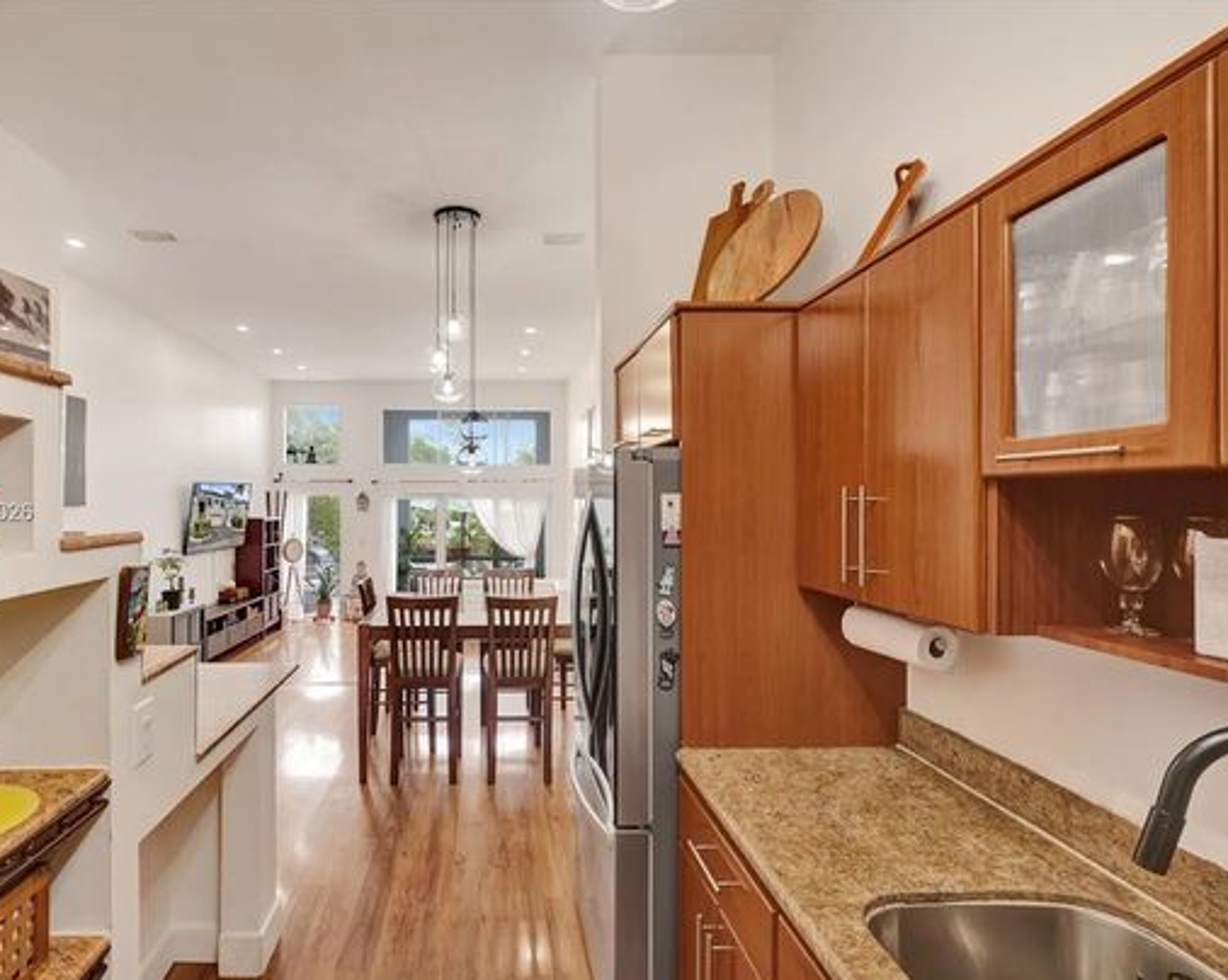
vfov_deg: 70.7
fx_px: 690
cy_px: 514
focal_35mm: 19
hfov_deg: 82.6
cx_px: 507
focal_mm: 16
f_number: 4
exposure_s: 1/100
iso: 640
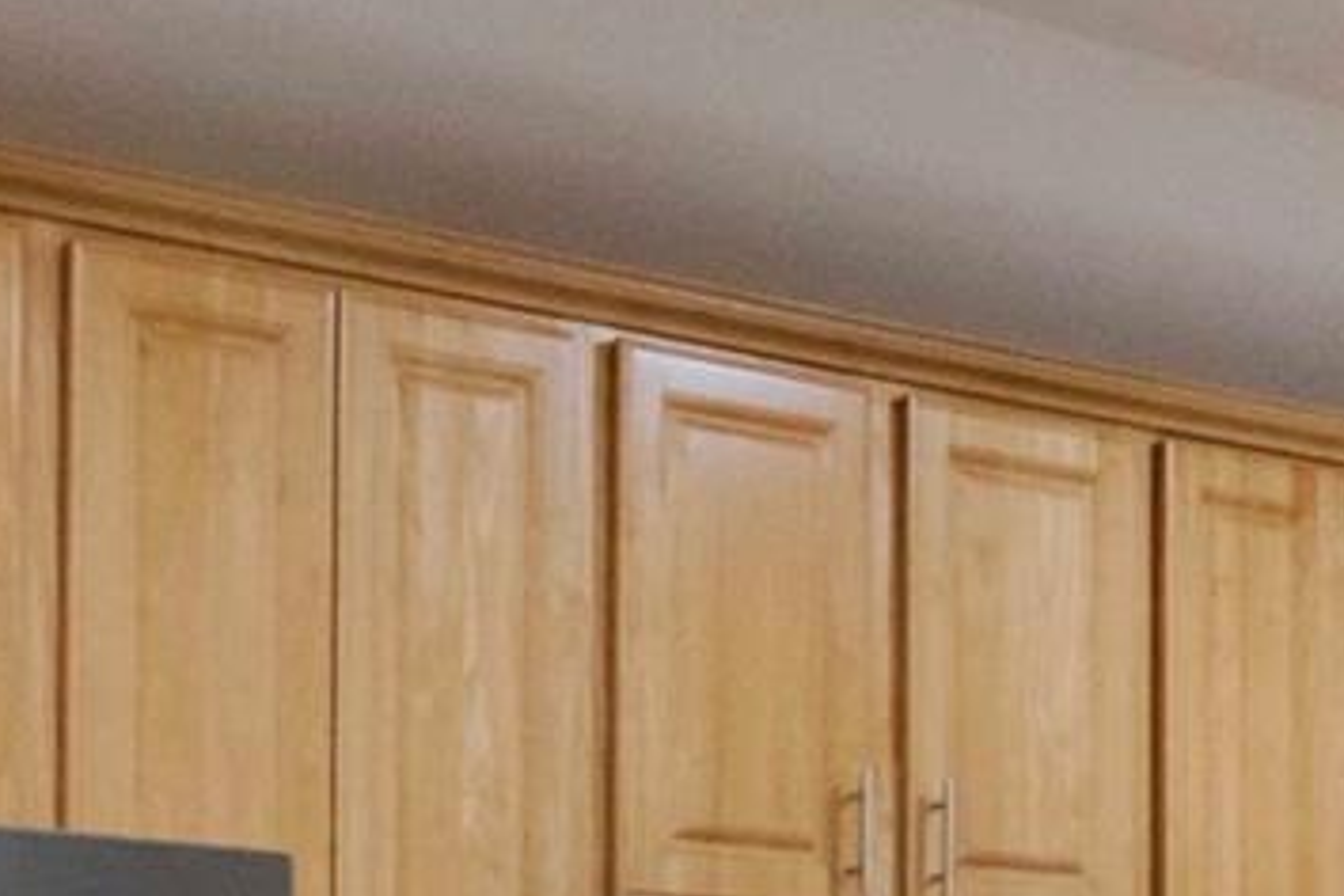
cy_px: 1274
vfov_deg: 12.6
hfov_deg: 19.3
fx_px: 3882
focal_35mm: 104
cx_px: 1192
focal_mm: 12
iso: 900
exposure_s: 1/125
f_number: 4
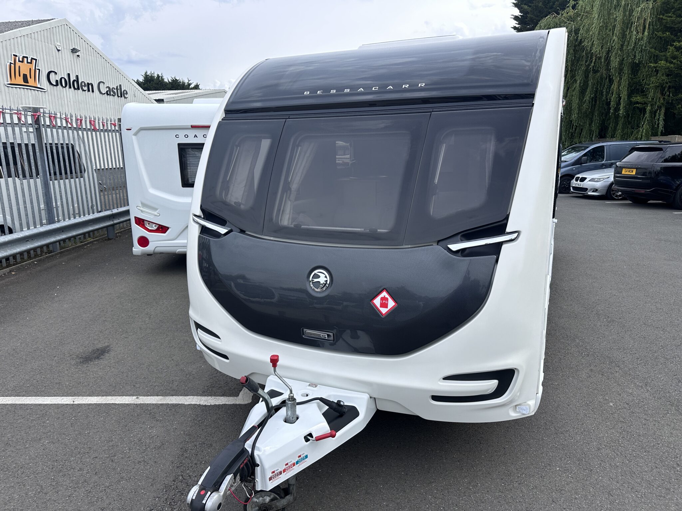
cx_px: 341
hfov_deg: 71.6
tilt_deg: -10.6
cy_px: 256
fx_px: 473
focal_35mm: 24
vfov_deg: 56.8
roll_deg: +0.9
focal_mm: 6.86
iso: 80
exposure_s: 1/2110
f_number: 1.78
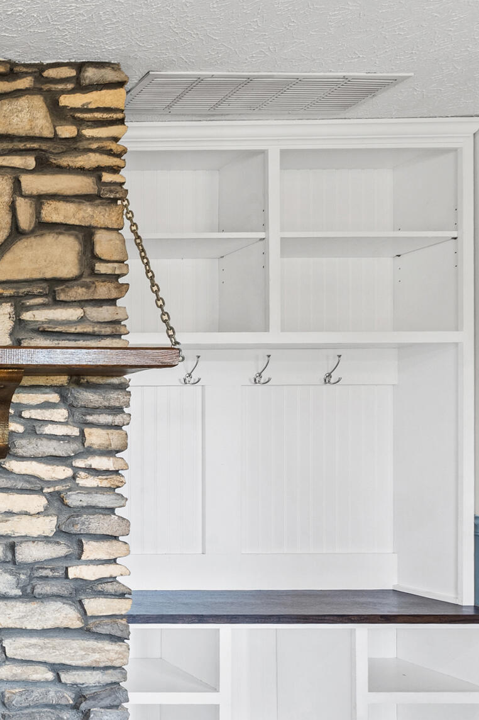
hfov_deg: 26.4
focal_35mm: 35
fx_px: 699
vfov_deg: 53.4
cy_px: 478
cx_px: -255
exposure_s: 1/2
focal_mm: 16
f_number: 11
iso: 400
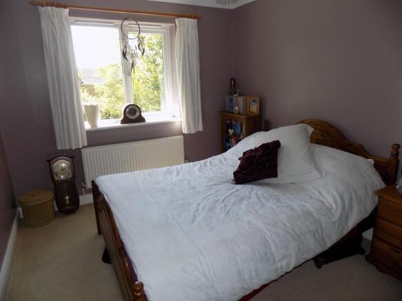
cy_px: 150
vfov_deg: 58.9
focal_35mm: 23
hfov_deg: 73.9
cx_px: 201
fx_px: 267
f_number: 3.1
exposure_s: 1/60
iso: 80
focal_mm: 4
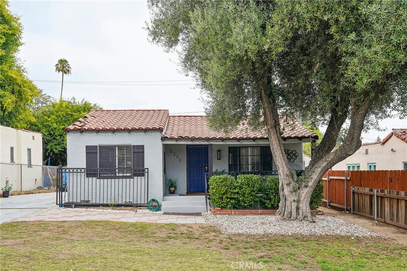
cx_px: 204
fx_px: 373
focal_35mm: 33
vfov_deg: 39.9
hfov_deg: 57.2
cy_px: 136
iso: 400
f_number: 8
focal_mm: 33
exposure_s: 1/200
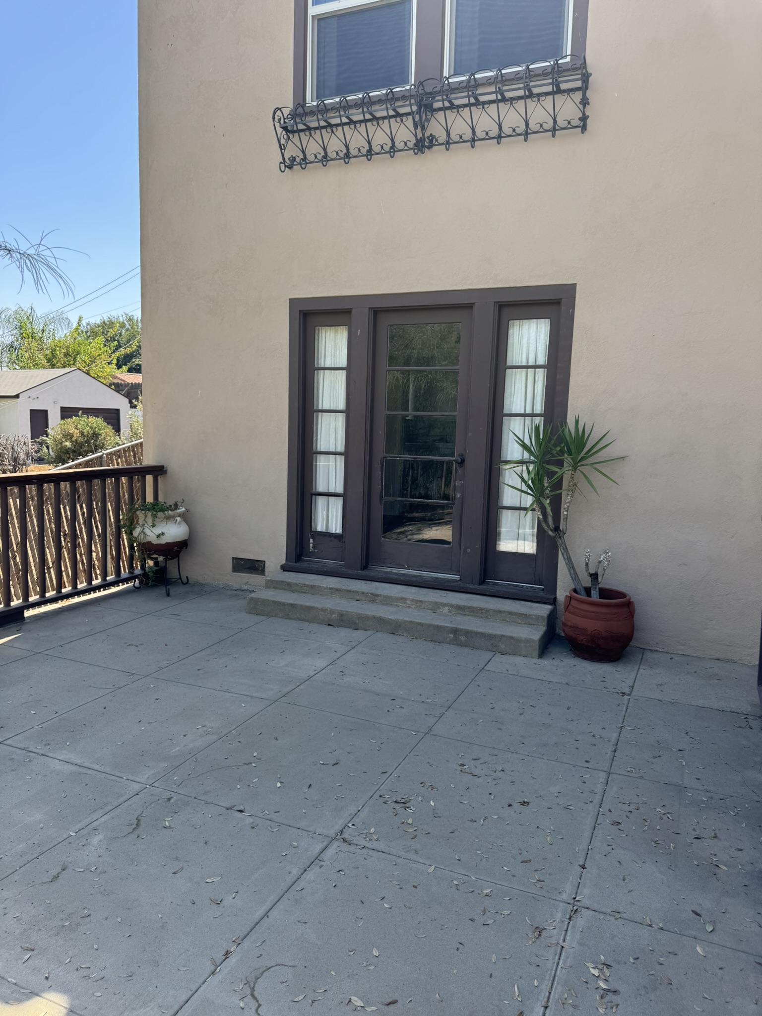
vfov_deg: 71.6
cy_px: 508
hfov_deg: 56.8
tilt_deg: -8.5
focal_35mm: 24
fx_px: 704
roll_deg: -1.9
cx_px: 381
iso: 80
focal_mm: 6.76
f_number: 1.78
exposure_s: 1/1026
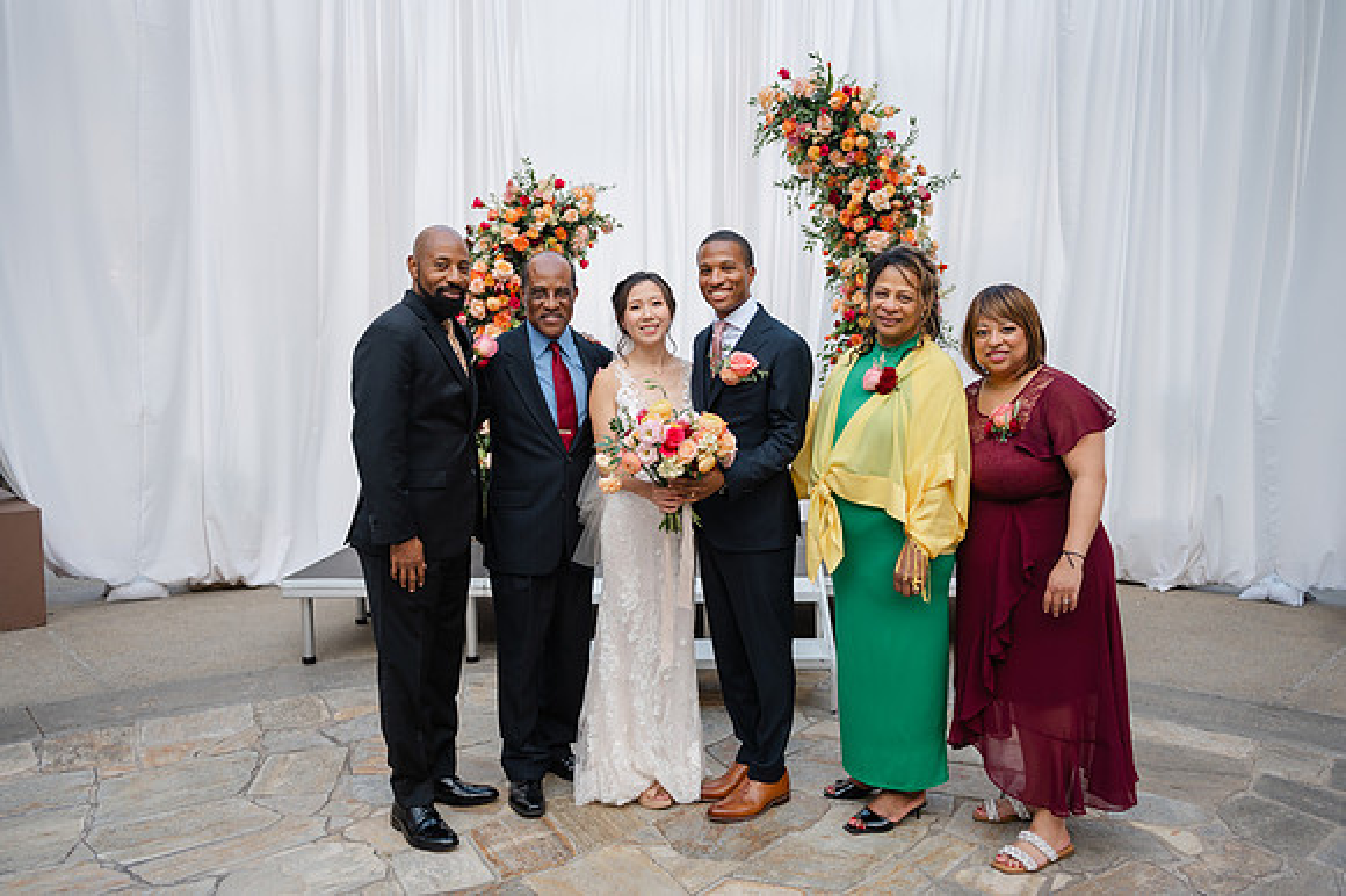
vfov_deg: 46.2
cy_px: 448
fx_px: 1051
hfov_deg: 65.3
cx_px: 673
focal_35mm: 28
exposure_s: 1/125
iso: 100
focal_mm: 28
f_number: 4
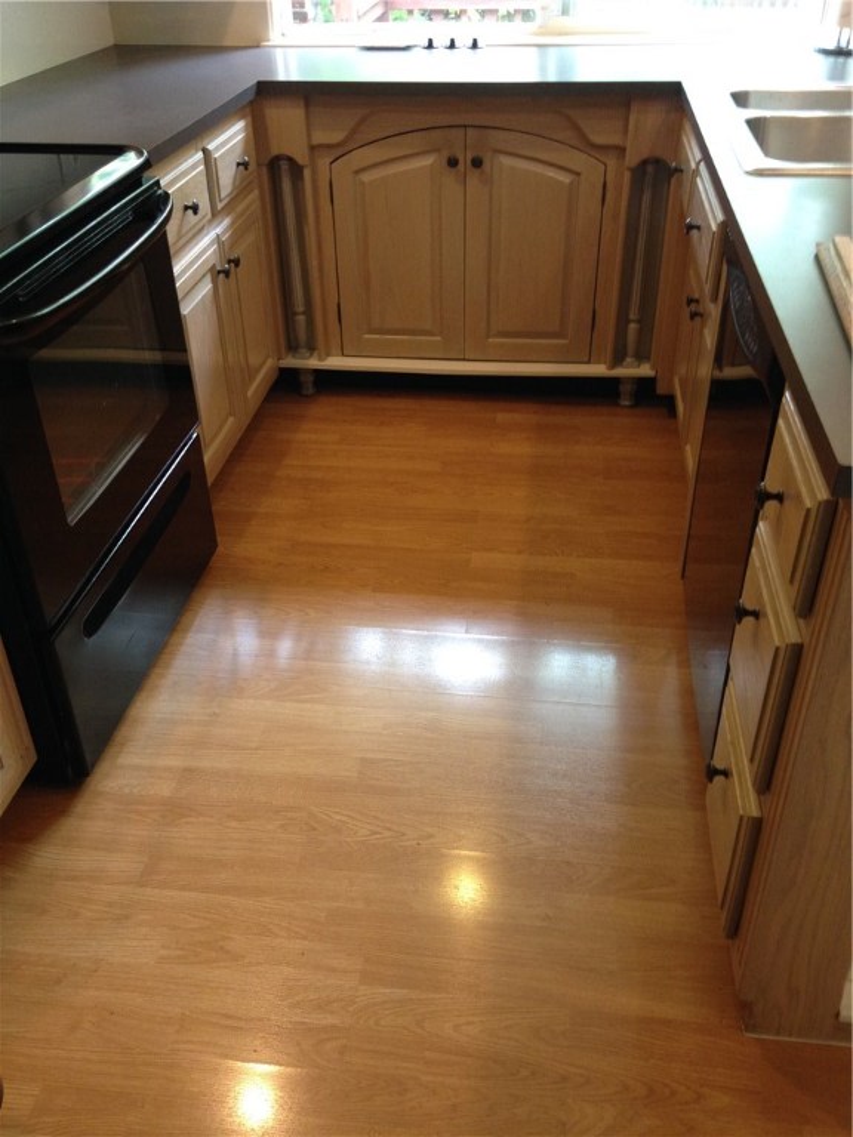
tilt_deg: -32.6
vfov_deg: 55.4
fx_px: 1084
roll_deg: +1.9
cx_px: 426
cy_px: 568
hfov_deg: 42.9
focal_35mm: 33
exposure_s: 1/20
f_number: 2.4
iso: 125
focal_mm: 4.12
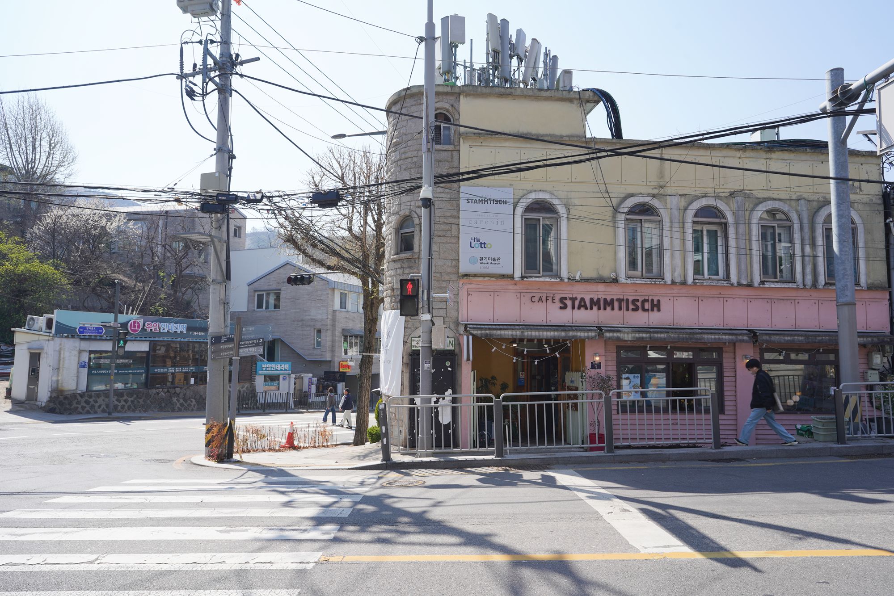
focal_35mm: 24
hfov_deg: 73.7
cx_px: 447
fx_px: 596
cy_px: 298
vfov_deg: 53.1
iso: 100
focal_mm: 24
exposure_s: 1/100
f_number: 11
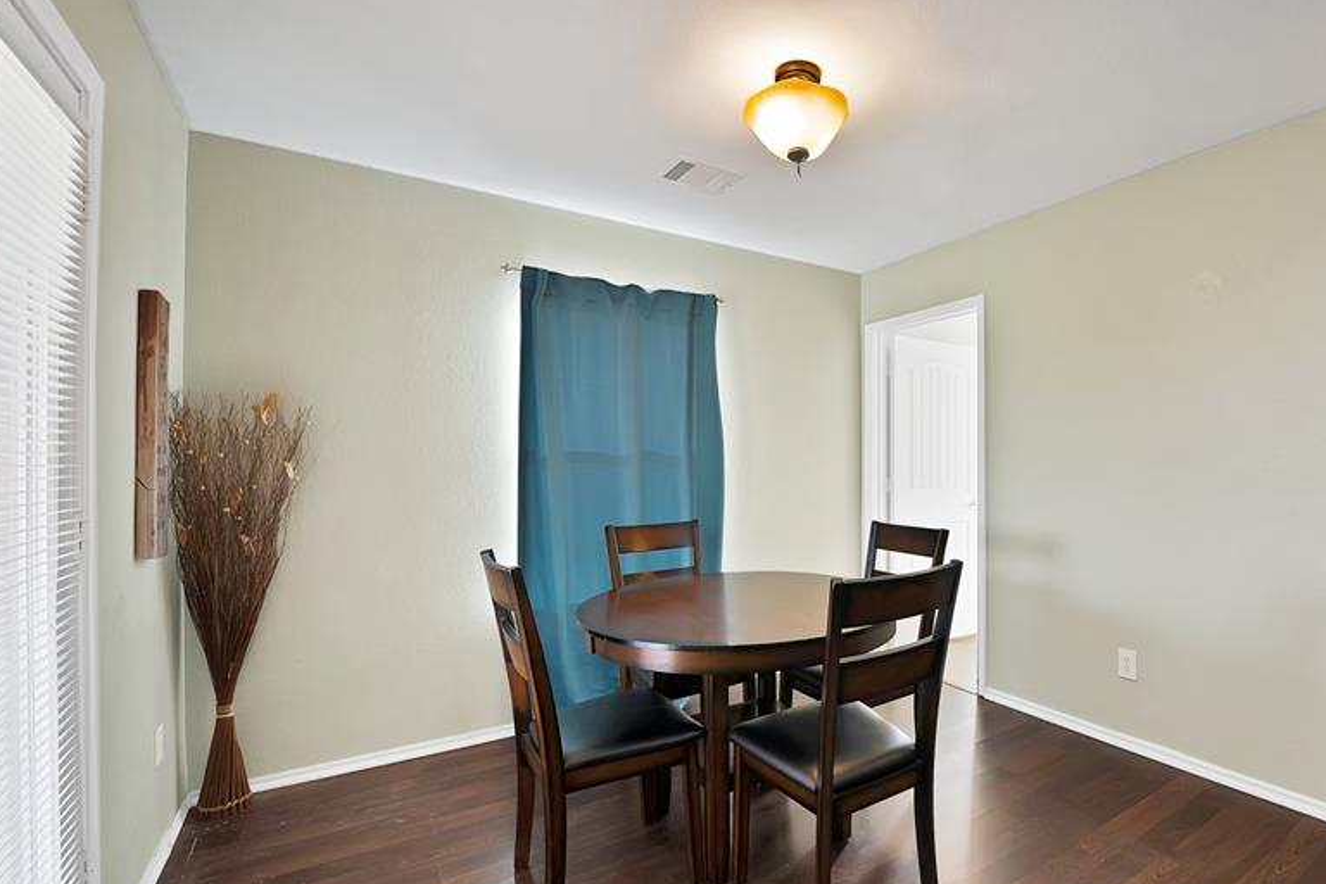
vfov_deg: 73.7
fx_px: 589
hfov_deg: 95.0
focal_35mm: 16
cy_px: 443
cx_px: 817
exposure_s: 1/20
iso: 640
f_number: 4
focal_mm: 12
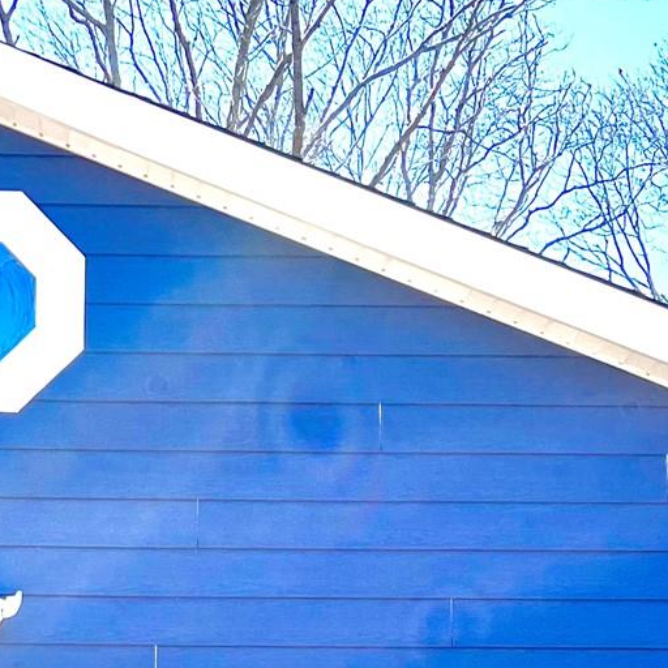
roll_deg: -0.1
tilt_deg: +3.3
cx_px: 23
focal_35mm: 92
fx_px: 2009
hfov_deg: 18.5
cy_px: 941
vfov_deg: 17.4
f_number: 1.5
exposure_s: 1/1597
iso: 50
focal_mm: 5.7
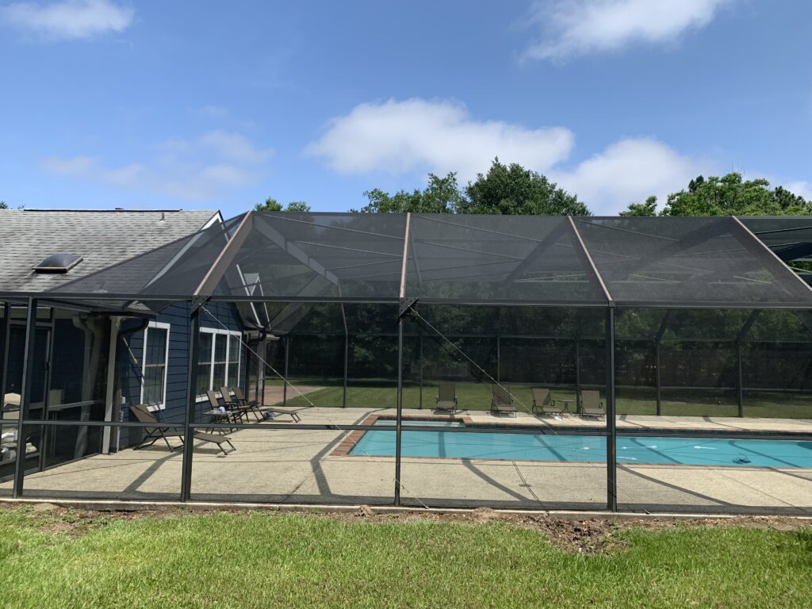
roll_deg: -0.9
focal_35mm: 26
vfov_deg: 53.1
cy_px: 304
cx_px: 406
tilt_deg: +3.8
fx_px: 610
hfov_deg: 67.3
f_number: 1.8
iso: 25
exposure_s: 1/2545
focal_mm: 4.25
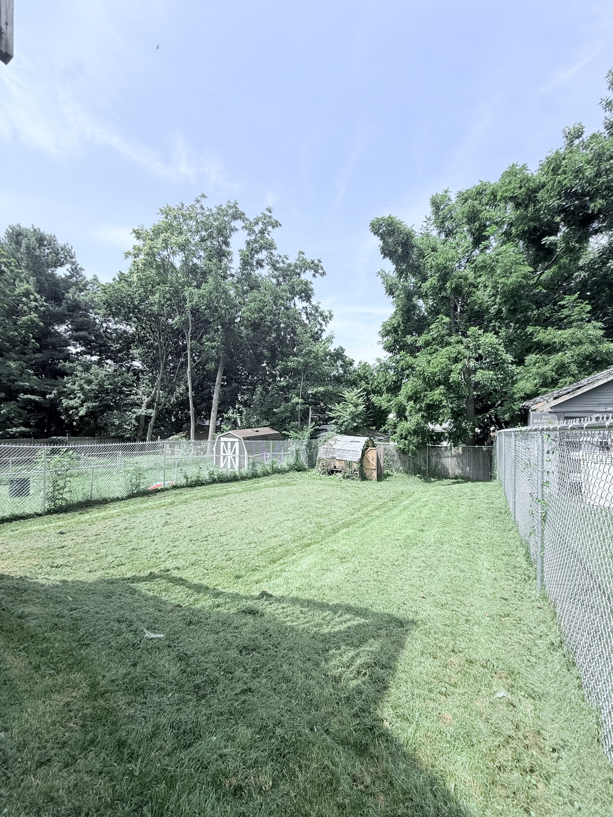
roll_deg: -0.9
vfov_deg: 102.1
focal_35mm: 14
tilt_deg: +1.3
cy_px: 408
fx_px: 331
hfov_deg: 85.7
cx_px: 306
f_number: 2.2
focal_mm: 2.22
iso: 50
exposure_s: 1/1145
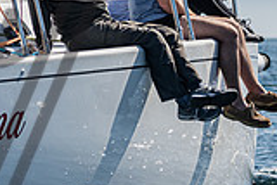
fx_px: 5106
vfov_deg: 2.1
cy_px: -21
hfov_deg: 3.1
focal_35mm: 663
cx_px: -43
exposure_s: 1/6400
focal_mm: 140
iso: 400
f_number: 4.8
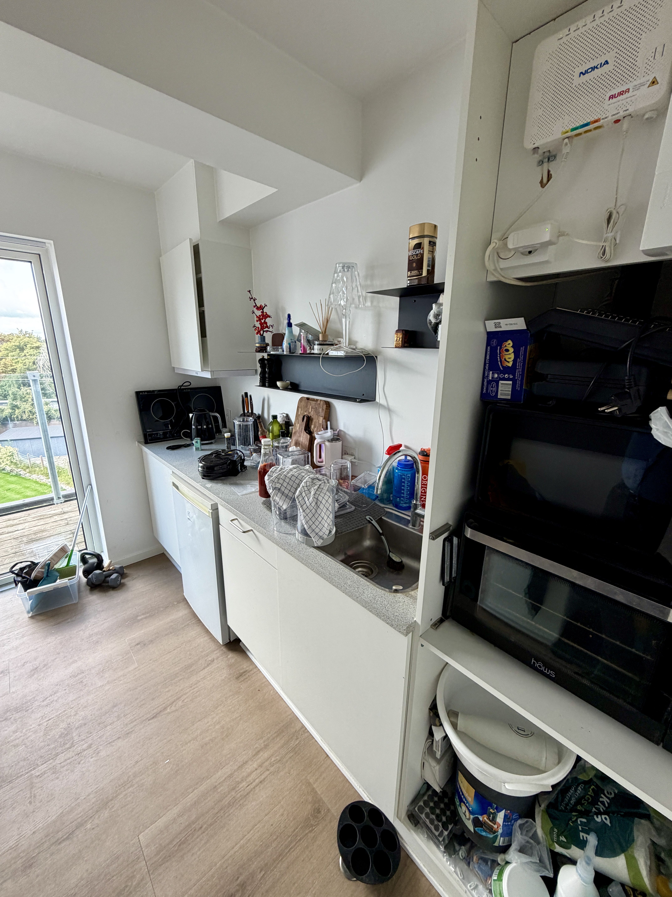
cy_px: 448
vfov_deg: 102.1
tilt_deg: -14.9
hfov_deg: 85.7
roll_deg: -0.6
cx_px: 336
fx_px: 362
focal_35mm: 14
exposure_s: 1/121
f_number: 2.2
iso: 160
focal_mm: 2.22
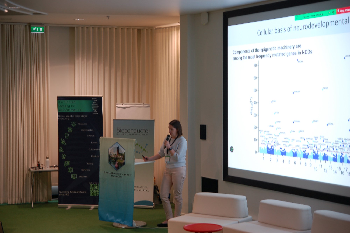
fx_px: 729
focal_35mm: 75
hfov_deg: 27.0
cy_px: 116
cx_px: 175
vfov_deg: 18.2
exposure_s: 1/30
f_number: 2.8
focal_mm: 50
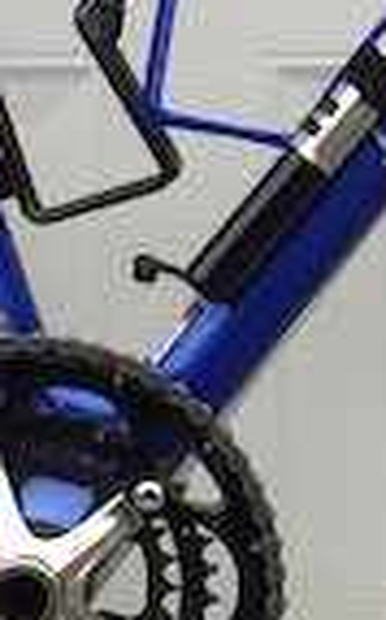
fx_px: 2904
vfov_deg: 12.2
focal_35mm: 172
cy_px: 234
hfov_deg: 7.6
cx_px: 434
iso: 32
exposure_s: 1/226
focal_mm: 4.15
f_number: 2.2
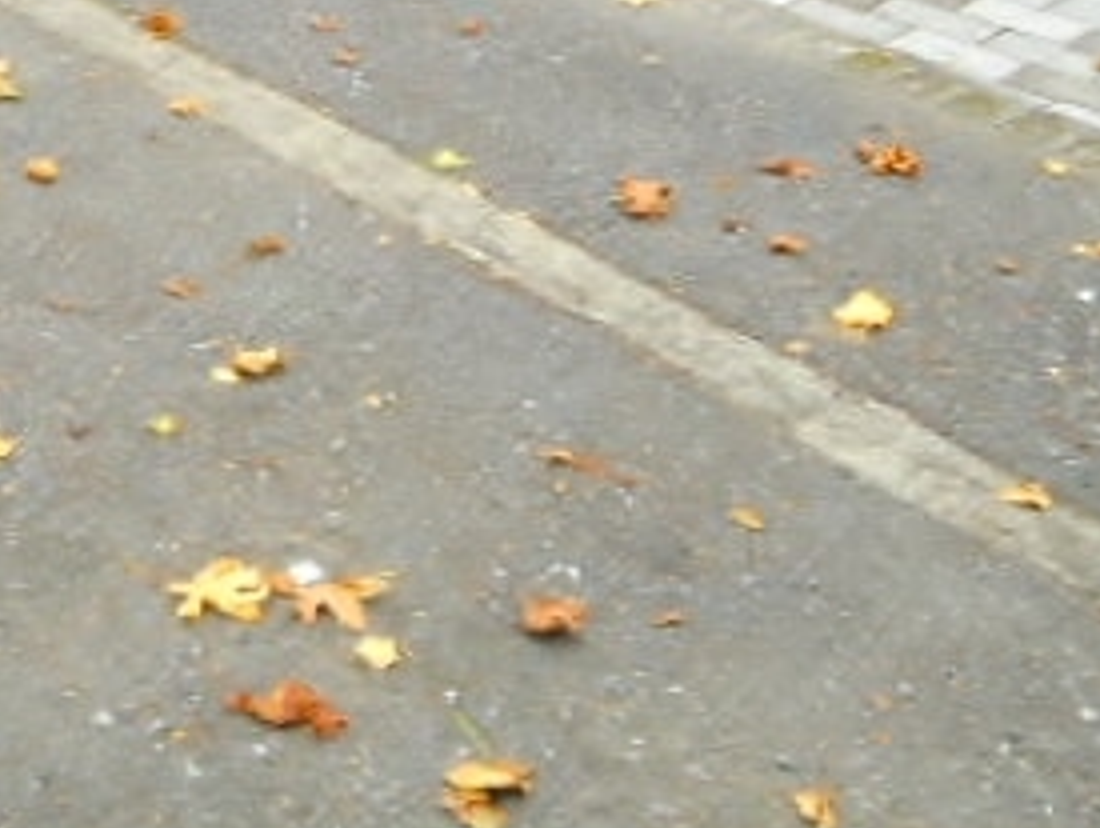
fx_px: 2514
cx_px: 124
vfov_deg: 18.1
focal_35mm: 79
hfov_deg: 24.0
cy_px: -56
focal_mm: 6
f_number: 4.2
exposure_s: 1/40
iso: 80
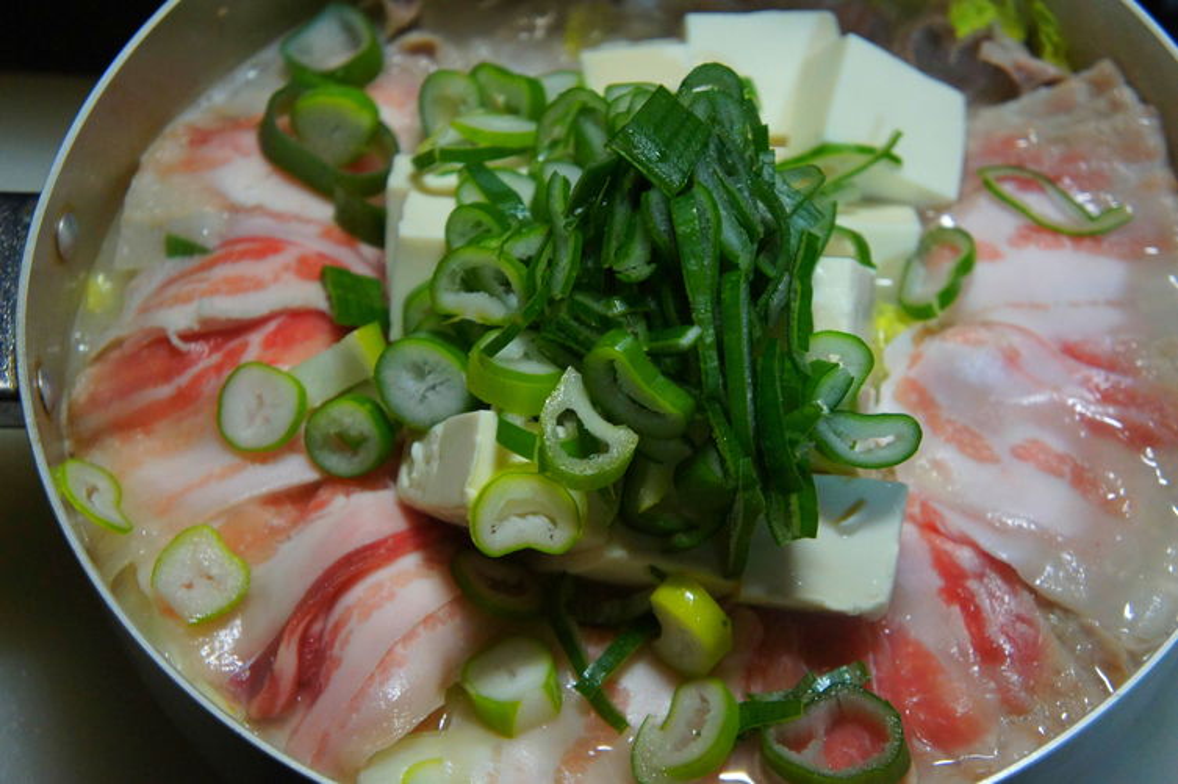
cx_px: 589
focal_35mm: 64
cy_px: 392
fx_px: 2109
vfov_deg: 21.1
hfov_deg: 31.2
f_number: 5
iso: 1600
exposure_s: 1/40
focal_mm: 43
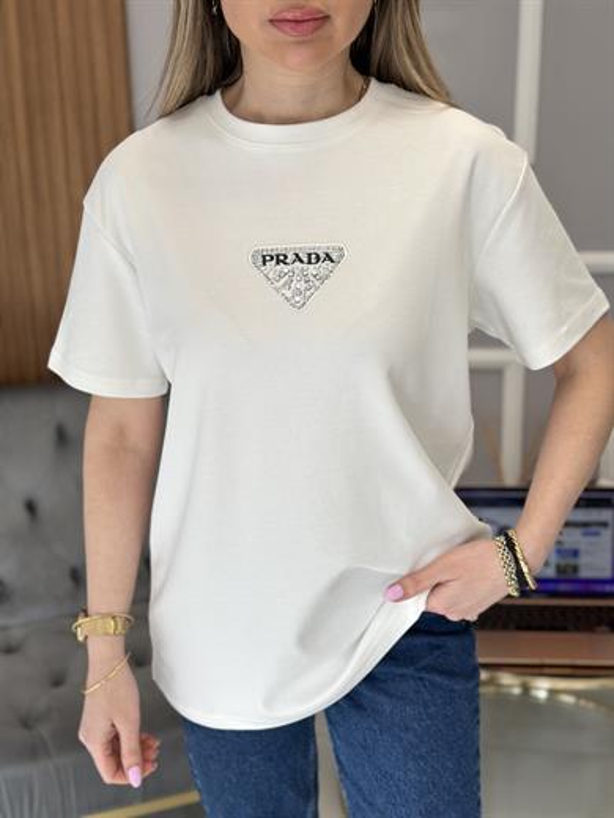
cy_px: 409
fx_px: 1135
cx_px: 307
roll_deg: +1.1
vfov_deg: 39.7
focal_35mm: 48
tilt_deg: -17.8
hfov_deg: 30.3
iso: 64
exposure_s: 1/149
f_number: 1.78
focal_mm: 6.86
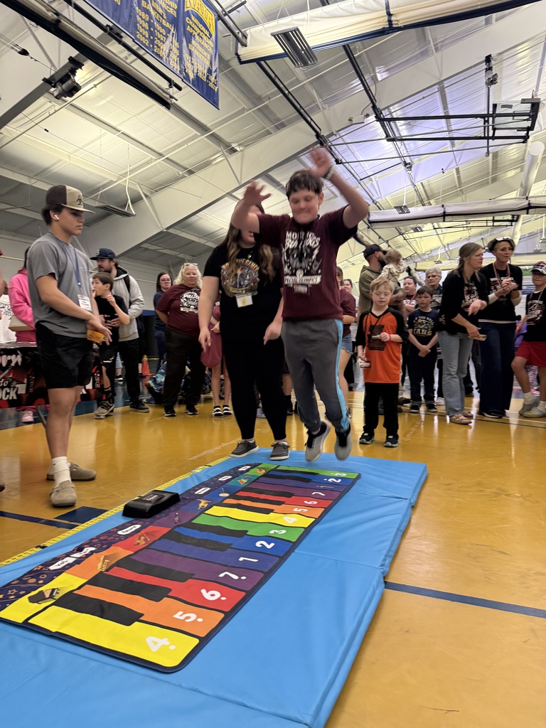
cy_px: 364
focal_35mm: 24
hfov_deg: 56.8
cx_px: 273
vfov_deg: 71.6
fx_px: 505
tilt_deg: -3.3
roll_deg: +1.1
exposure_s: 1/60
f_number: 1.78
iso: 250
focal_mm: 6.76
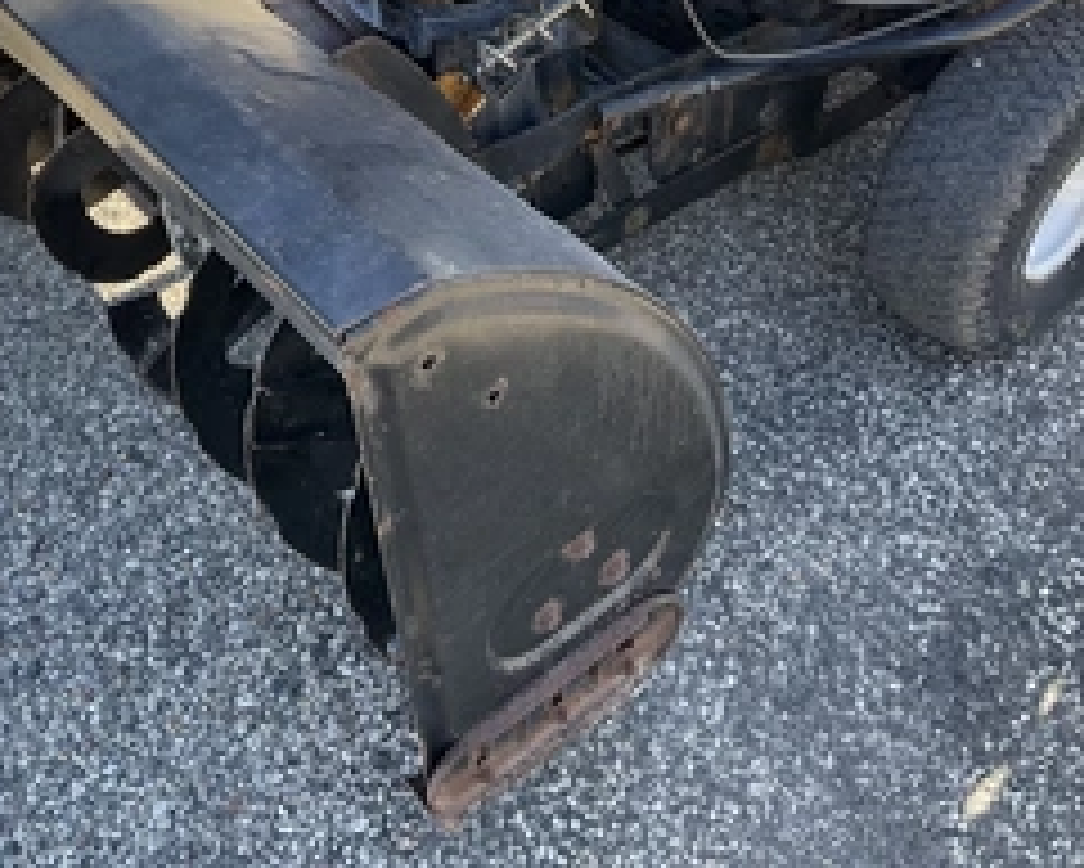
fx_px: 1508
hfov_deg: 39.3
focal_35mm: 47
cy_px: 229
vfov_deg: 31.6
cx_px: 418
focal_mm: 3
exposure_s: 1/221
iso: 25
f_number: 1.8
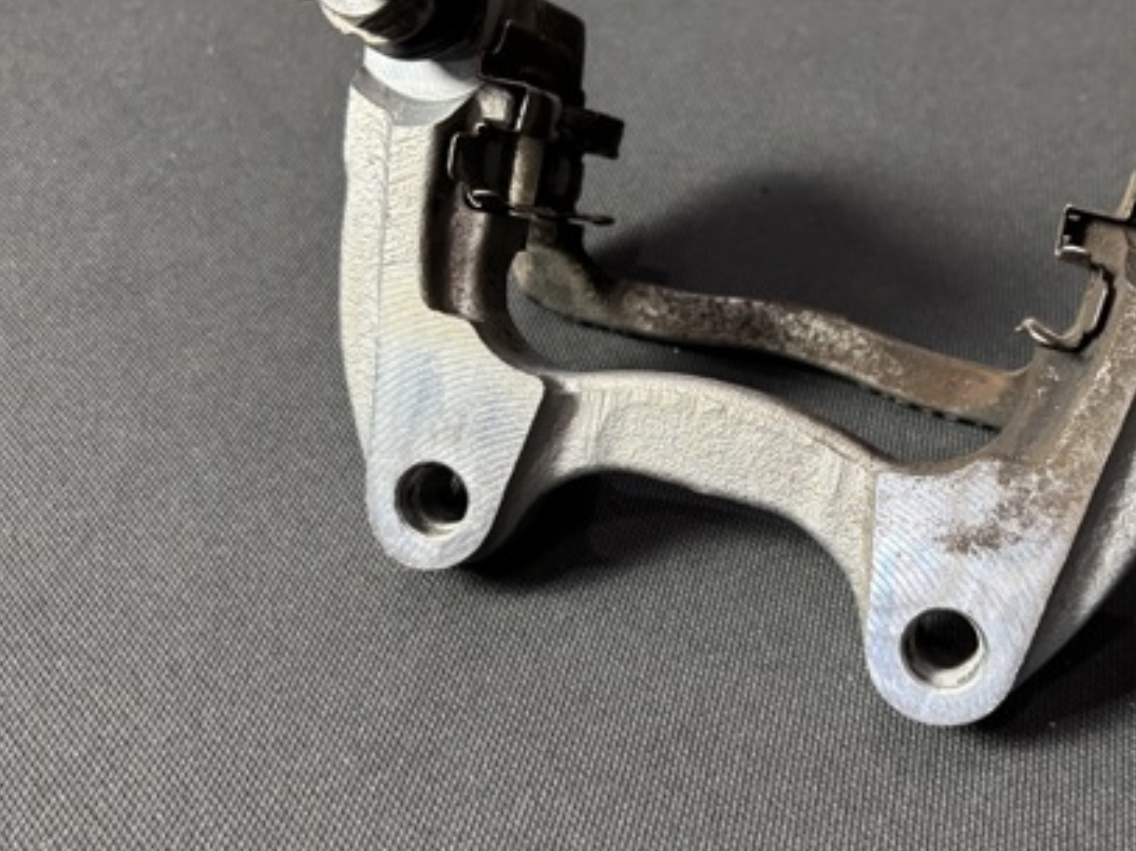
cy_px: 398
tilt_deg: -43.3
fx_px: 1345
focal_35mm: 41
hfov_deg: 45.4
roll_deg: -2.2
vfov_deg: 35.1
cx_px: 719
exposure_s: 1/50
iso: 400
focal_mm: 5.96
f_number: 1.6
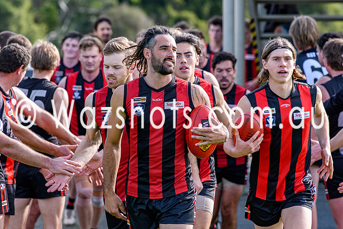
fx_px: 3556
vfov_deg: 3.7
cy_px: 126
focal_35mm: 373
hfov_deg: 5.5
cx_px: 147
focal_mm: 200
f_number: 5
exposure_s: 1/1000
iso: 560
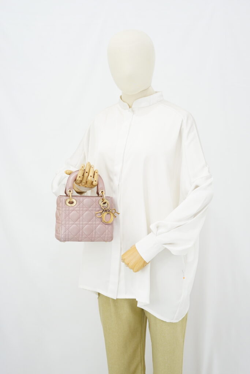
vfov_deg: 39.6
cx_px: 125
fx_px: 521
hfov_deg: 27.0
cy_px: 187
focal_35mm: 50
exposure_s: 1/10
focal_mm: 50
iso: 640
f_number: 6.3
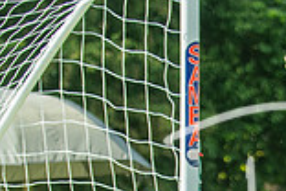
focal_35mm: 657
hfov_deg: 3.1
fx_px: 5219
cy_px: 334
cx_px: 350
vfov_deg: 2.1
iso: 250
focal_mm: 90
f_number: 3.2
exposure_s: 1/1600
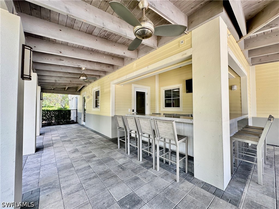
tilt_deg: +1.9
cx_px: 140
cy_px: 104
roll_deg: +0.0
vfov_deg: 85.7
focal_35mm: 14
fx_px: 113
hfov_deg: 102.1
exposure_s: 1/104
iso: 40
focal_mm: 2.22
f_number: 2.2
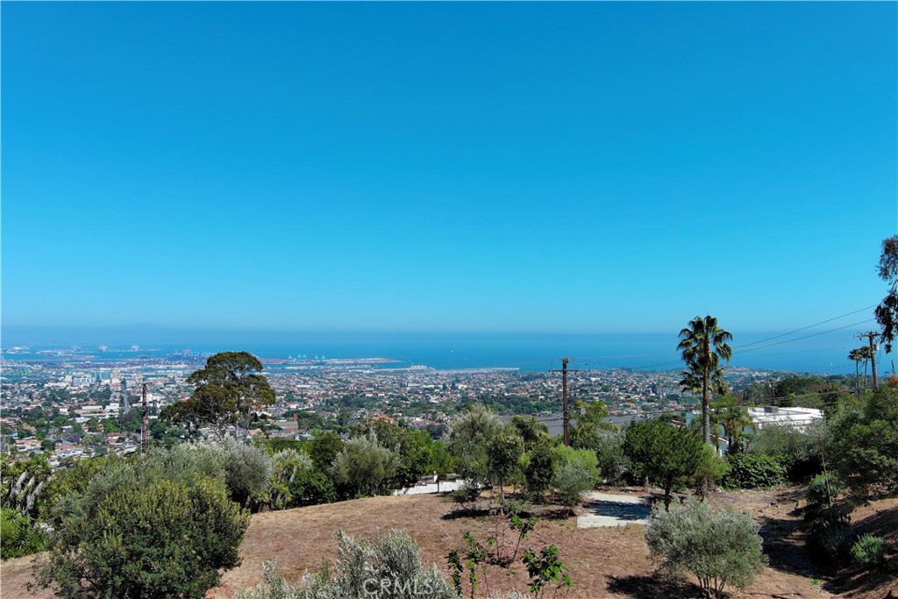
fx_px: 723
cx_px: 449
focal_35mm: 29
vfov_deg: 45.0
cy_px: 300
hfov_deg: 63.7
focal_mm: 10.57
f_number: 2.8
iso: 101
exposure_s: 1/1587
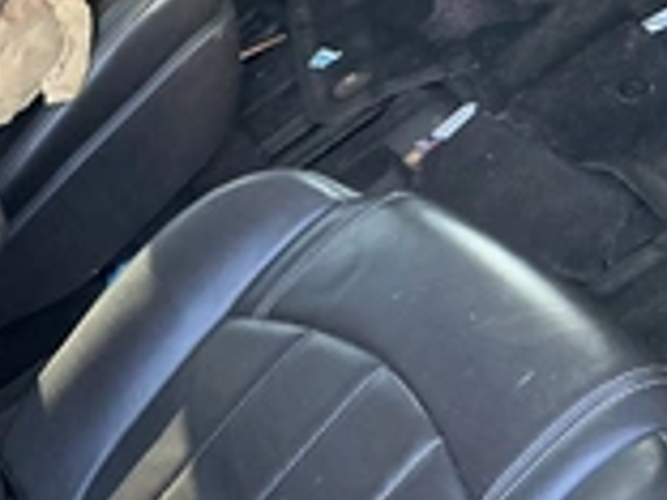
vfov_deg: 20.4
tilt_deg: -29.2
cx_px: -68
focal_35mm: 72
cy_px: 295
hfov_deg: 25.1
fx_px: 1387
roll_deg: +41.4
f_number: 1.8
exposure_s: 1/60
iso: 160
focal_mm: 3
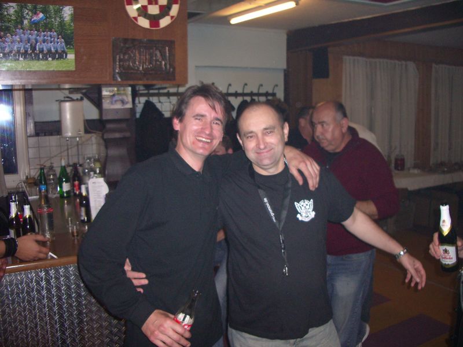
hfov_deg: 52.6
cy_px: 174
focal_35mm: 35
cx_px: 232
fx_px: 468
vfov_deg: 40.7
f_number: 2.6
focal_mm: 5.8
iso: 200
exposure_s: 1/60
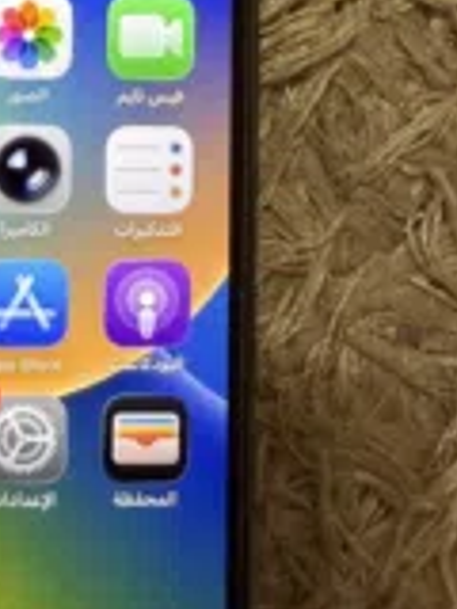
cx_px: 23
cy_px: 114
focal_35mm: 60
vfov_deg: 31.3
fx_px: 1056
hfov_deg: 23.6
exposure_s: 1/60
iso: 400
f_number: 2.2
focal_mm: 2.22
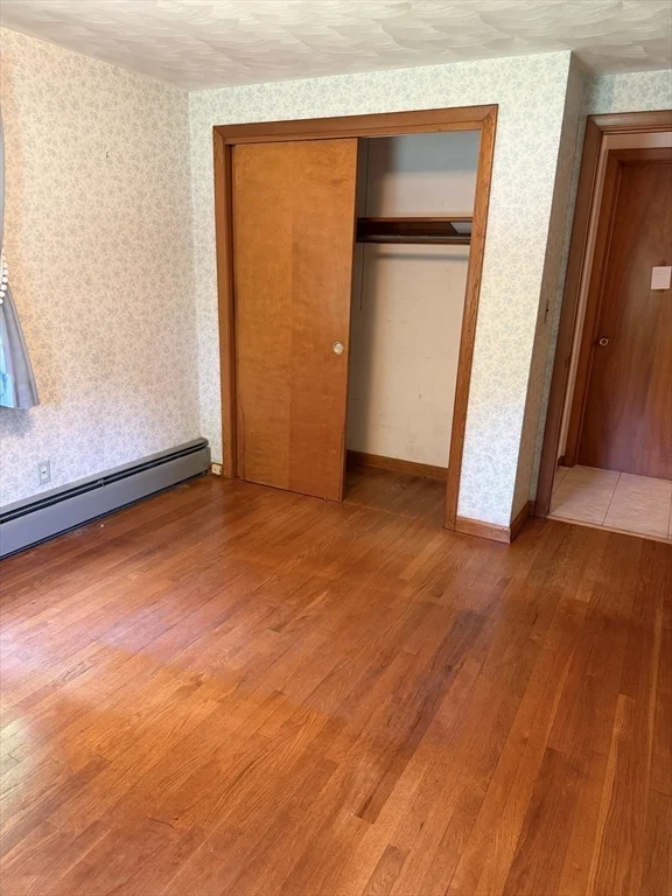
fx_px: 621
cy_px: 448
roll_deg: -1.6
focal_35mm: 24
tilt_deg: -17.1
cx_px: 336
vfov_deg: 71.6
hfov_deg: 56.8
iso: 400
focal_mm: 6.76
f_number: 1.78
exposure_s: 1/60
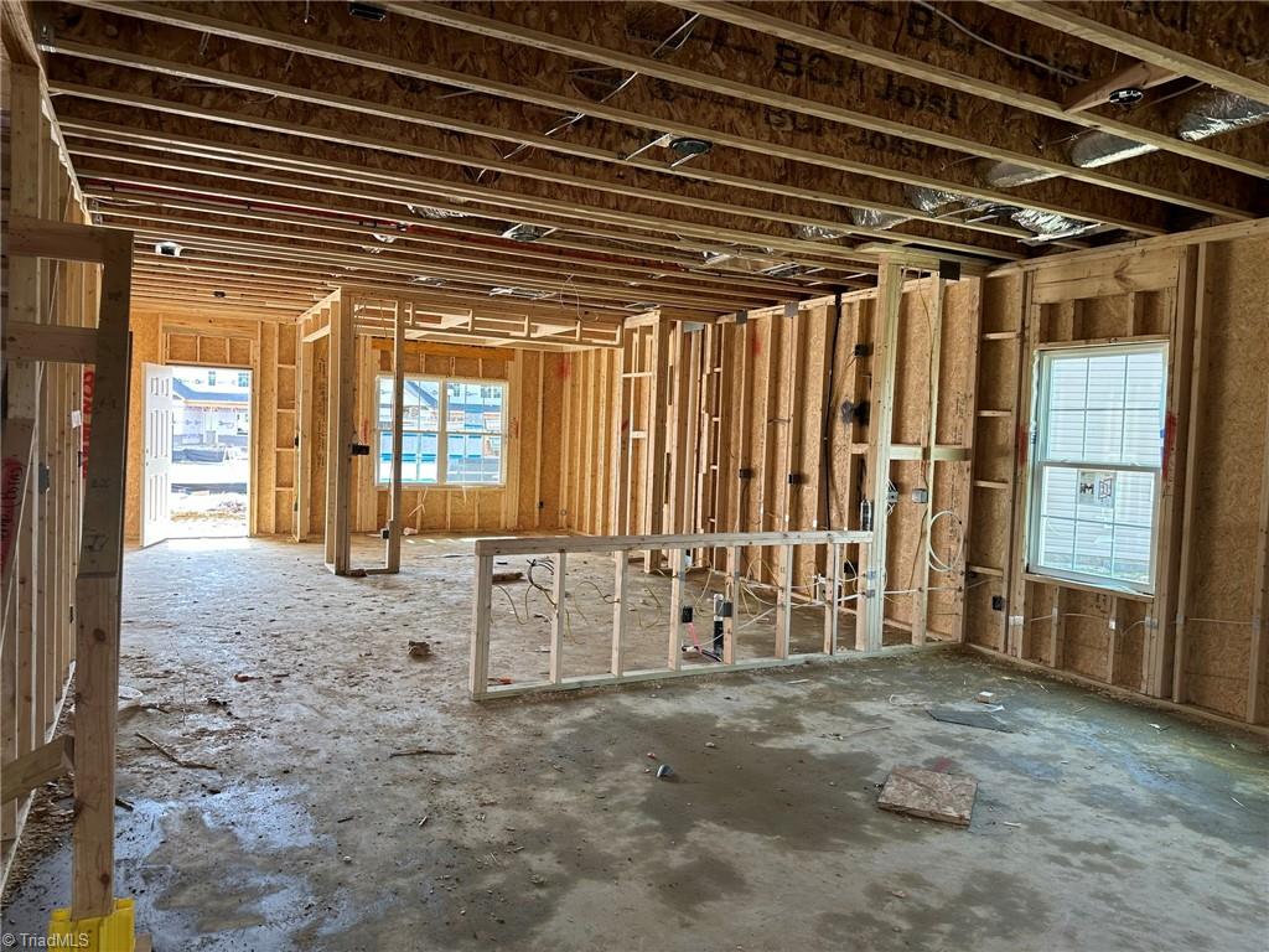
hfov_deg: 71.6
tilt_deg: -2.0
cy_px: 476
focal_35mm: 24
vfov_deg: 56.8
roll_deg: -2.9
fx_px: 880
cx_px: 634
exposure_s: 1/147
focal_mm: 6.86
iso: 100
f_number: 1.78
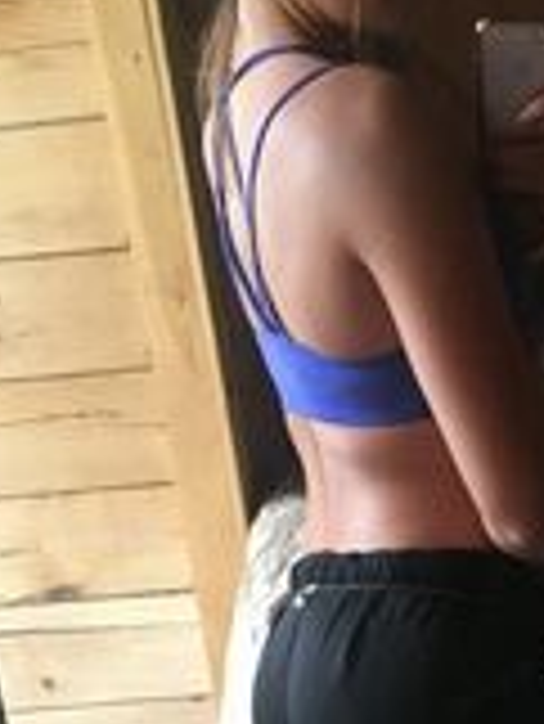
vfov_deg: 22.1
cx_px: 571
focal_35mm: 84
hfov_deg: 17.1
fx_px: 1758
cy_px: 776
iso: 80
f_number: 2.2
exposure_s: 1/30
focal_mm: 4.15
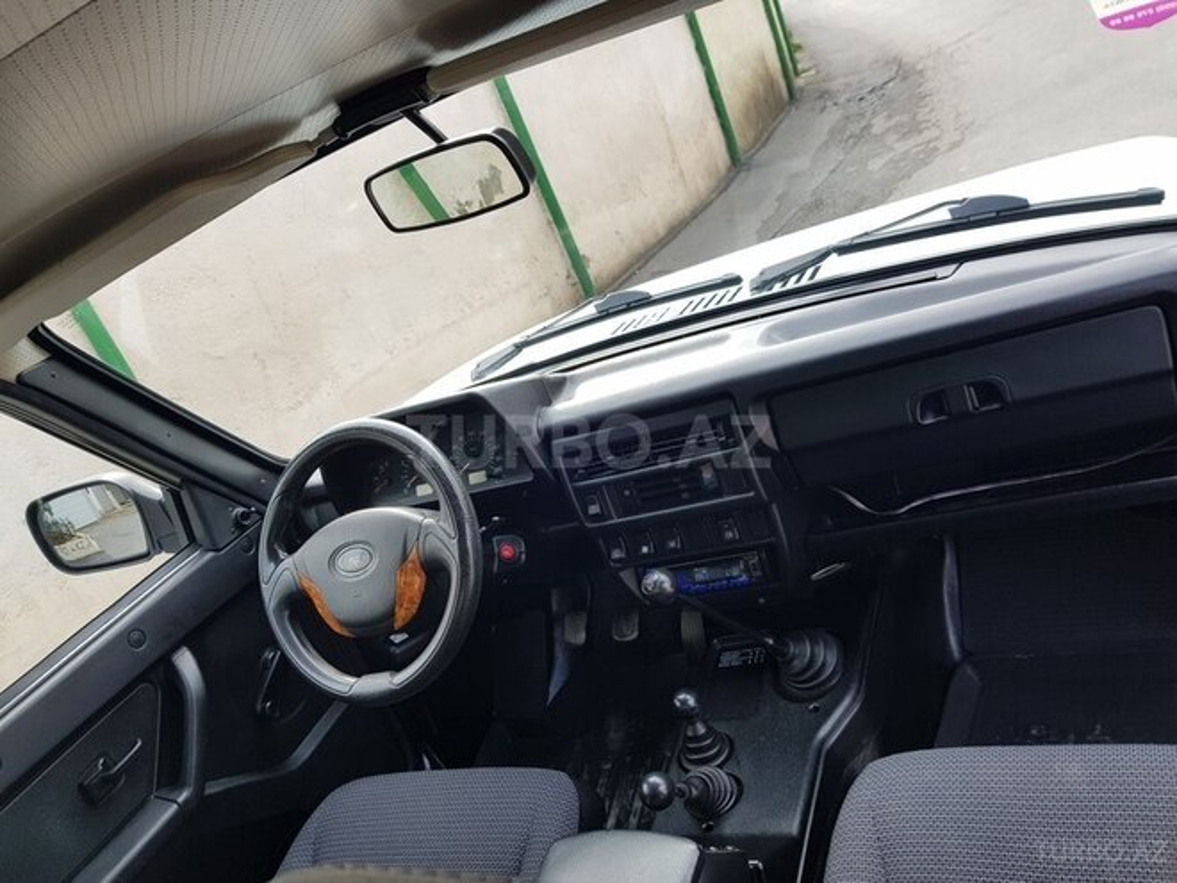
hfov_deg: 67.3
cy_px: 442
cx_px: 588
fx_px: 884
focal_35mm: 26
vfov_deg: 53.1
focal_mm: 4.2
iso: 40
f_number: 1.7
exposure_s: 1/230
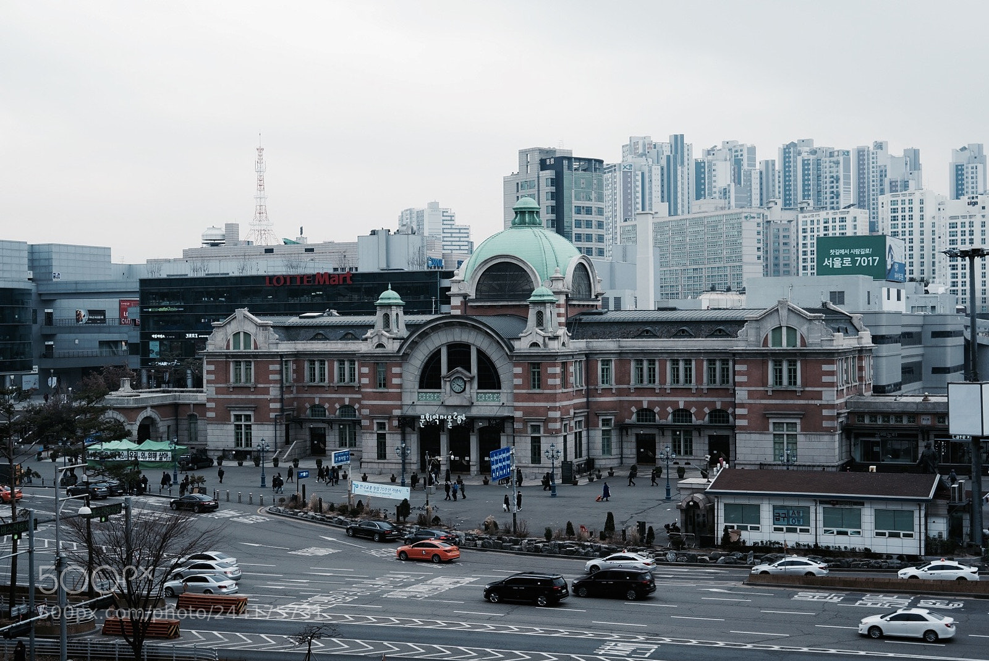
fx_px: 1443
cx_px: 494
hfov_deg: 37.8
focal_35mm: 52
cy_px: 330
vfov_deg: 25.8
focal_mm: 35
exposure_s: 1/125
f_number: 5.6
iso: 100
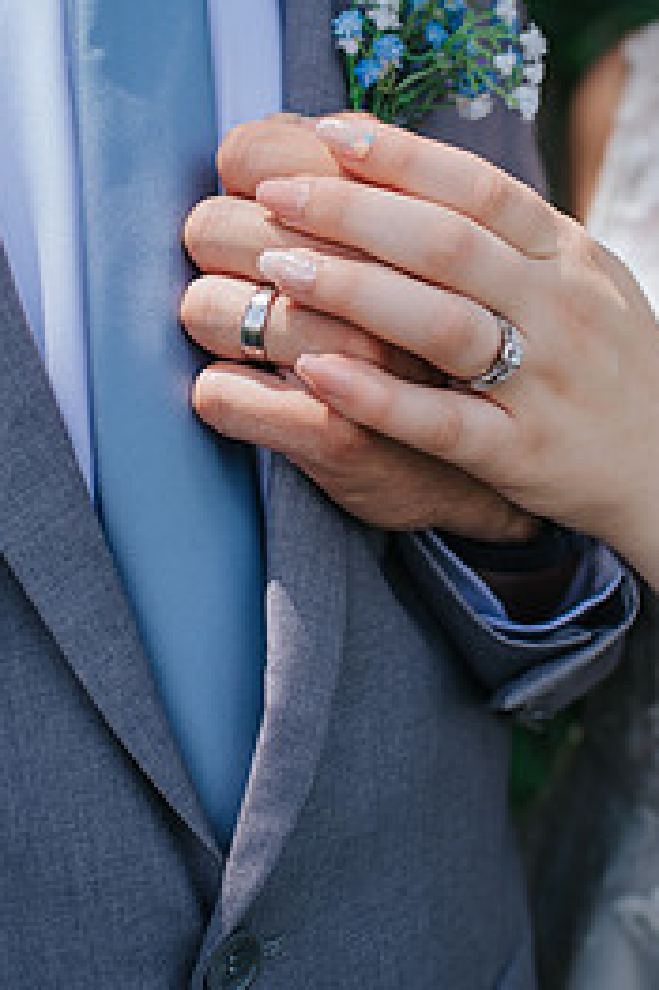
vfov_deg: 32.7
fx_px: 1650
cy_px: 241
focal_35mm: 60
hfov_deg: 22.6
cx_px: 369
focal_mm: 35
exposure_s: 1/500
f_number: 2.8
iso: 100
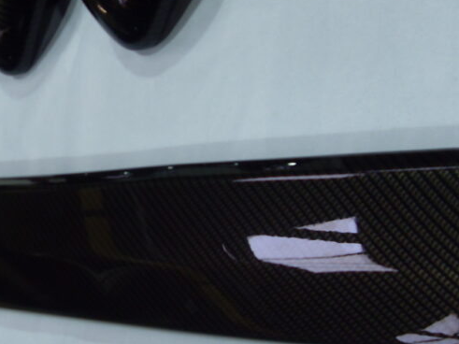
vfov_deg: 25.6
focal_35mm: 57
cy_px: 147
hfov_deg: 33.7
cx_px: 191
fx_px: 756
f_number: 2.8
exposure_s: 1/45
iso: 160
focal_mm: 6.3
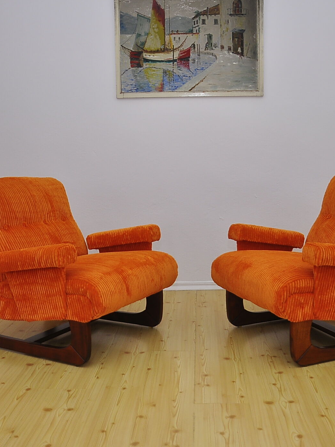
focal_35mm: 40
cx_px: 189
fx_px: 516
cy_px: 221
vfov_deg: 46.8
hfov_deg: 35.9
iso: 200
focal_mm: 18
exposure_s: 1/200
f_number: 3.5
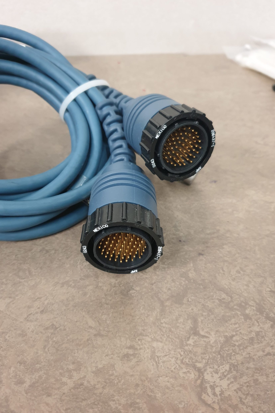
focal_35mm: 28
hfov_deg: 46.4
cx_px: 127
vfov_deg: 65.5
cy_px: 202
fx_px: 321
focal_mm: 4.3
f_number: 1.5
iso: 320
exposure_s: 1/33
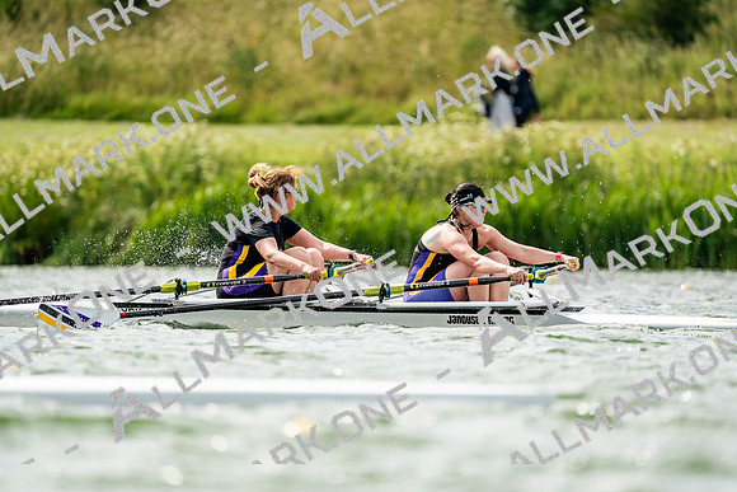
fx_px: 12286
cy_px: 246
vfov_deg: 2.3
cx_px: 368
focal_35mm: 600
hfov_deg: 3.4
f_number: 6.3
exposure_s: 1/2000
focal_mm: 600
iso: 500
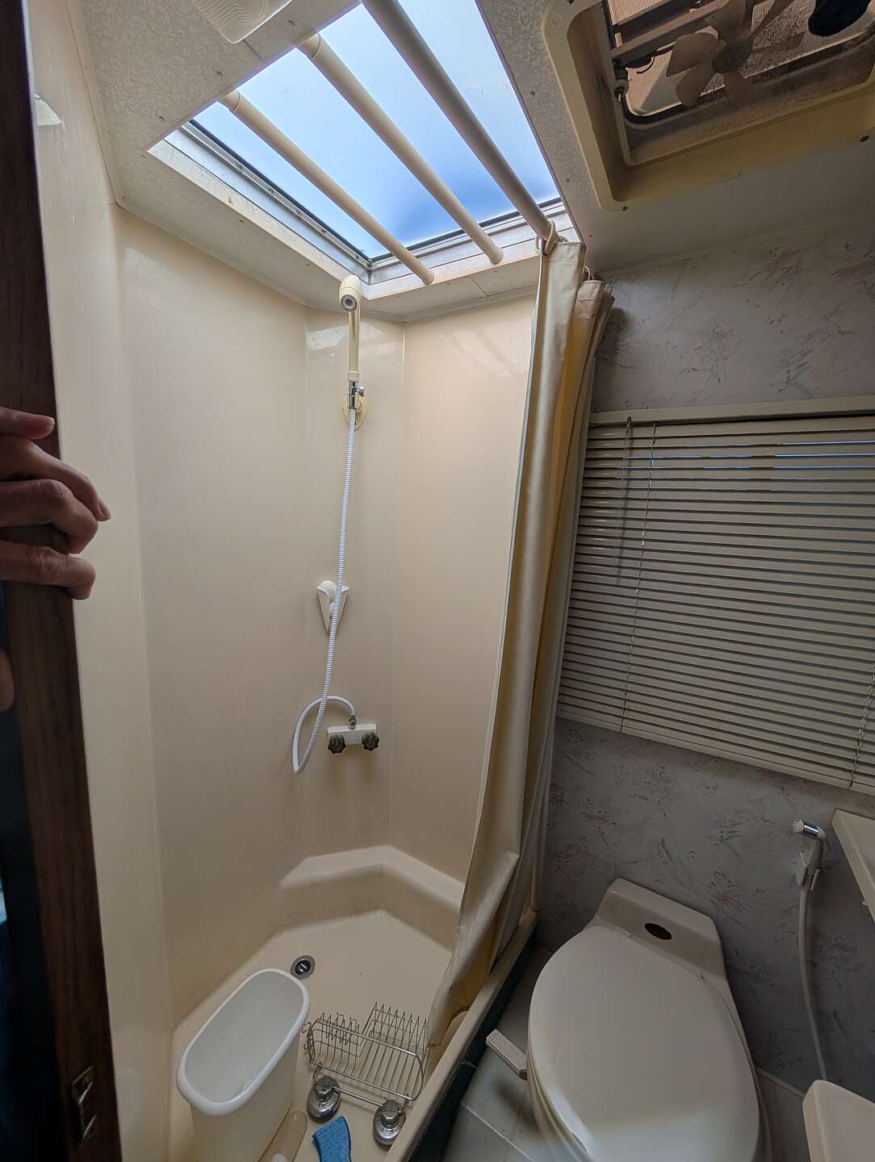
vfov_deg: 110.5
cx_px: 438
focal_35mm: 12
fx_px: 403
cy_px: 581
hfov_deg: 94.6
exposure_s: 1/1773
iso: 54
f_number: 1.7
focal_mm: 2.02
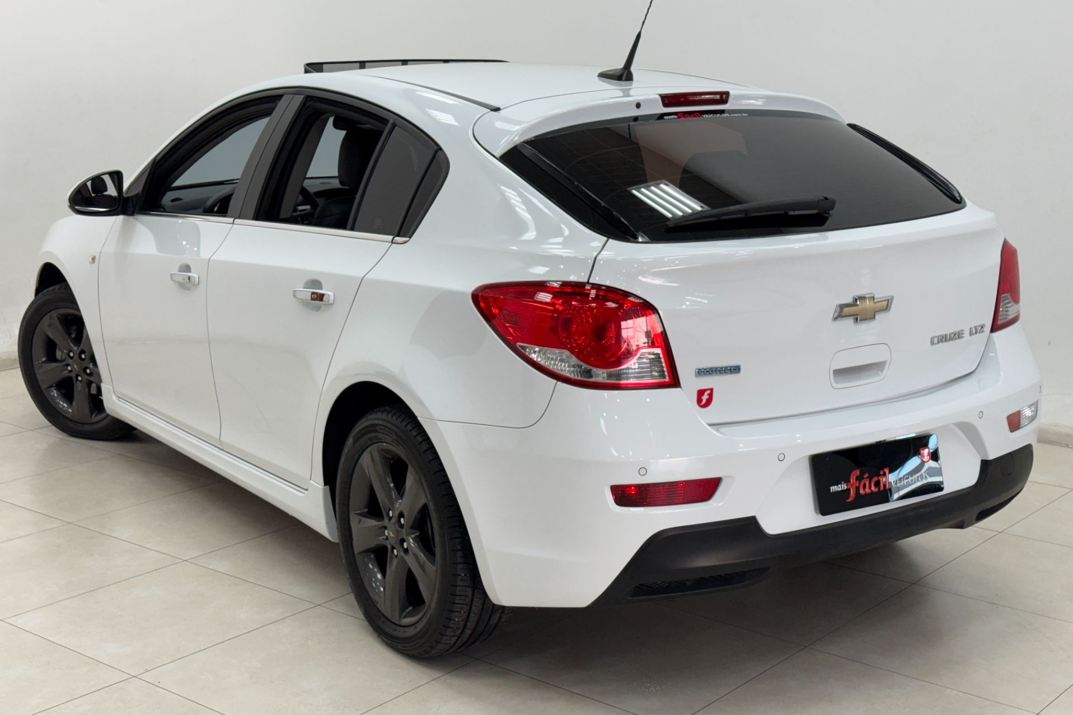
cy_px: 358
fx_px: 1490
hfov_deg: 39.6
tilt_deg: -11.8
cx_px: 537
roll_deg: +0.4
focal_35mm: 50
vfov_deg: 27.0
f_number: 1.78
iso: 50
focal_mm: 6.76
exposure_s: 1/120
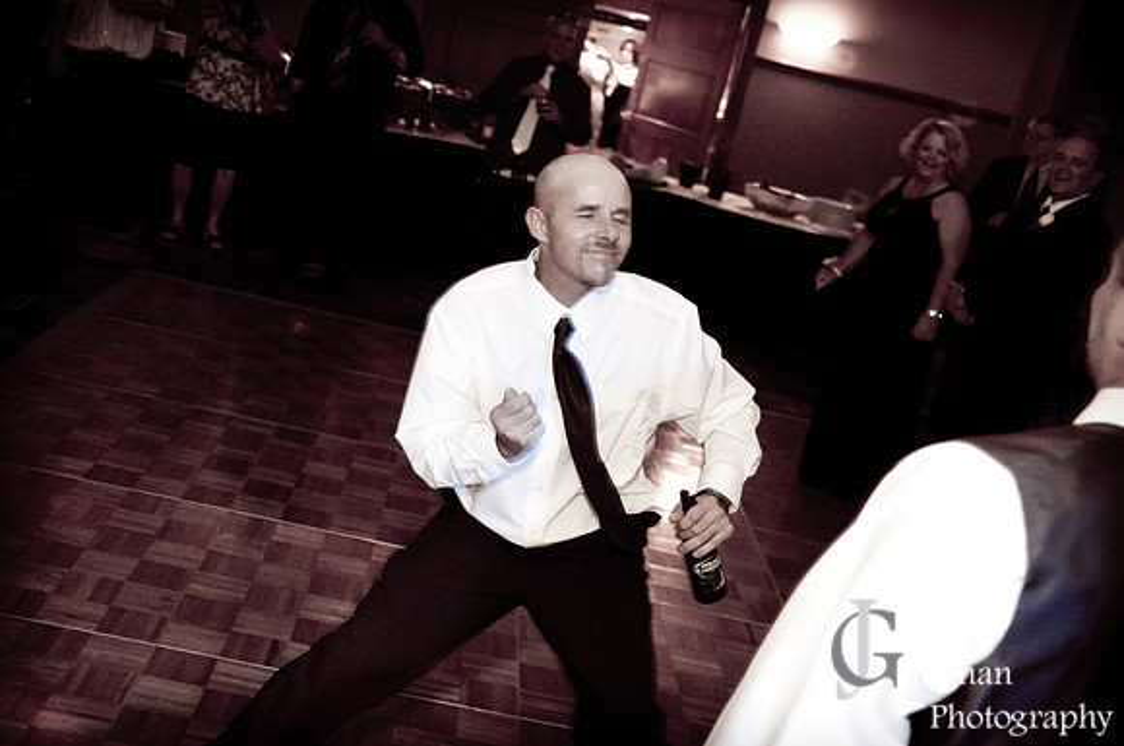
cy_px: 373
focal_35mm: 46
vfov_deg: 28.9
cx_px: 562
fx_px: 1450
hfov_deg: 42.4
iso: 1600
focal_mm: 31
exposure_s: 1/60
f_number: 2.8
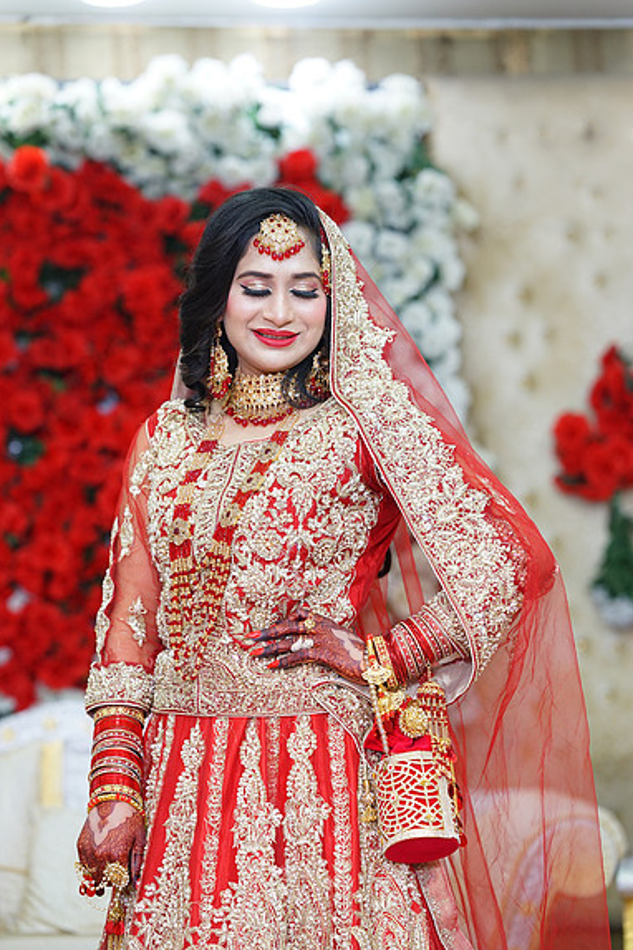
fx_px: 2268
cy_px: 476
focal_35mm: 86
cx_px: 314
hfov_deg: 15.9
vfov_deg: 23.6
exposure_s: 1/160
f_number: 2.8
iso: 640
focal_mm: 85
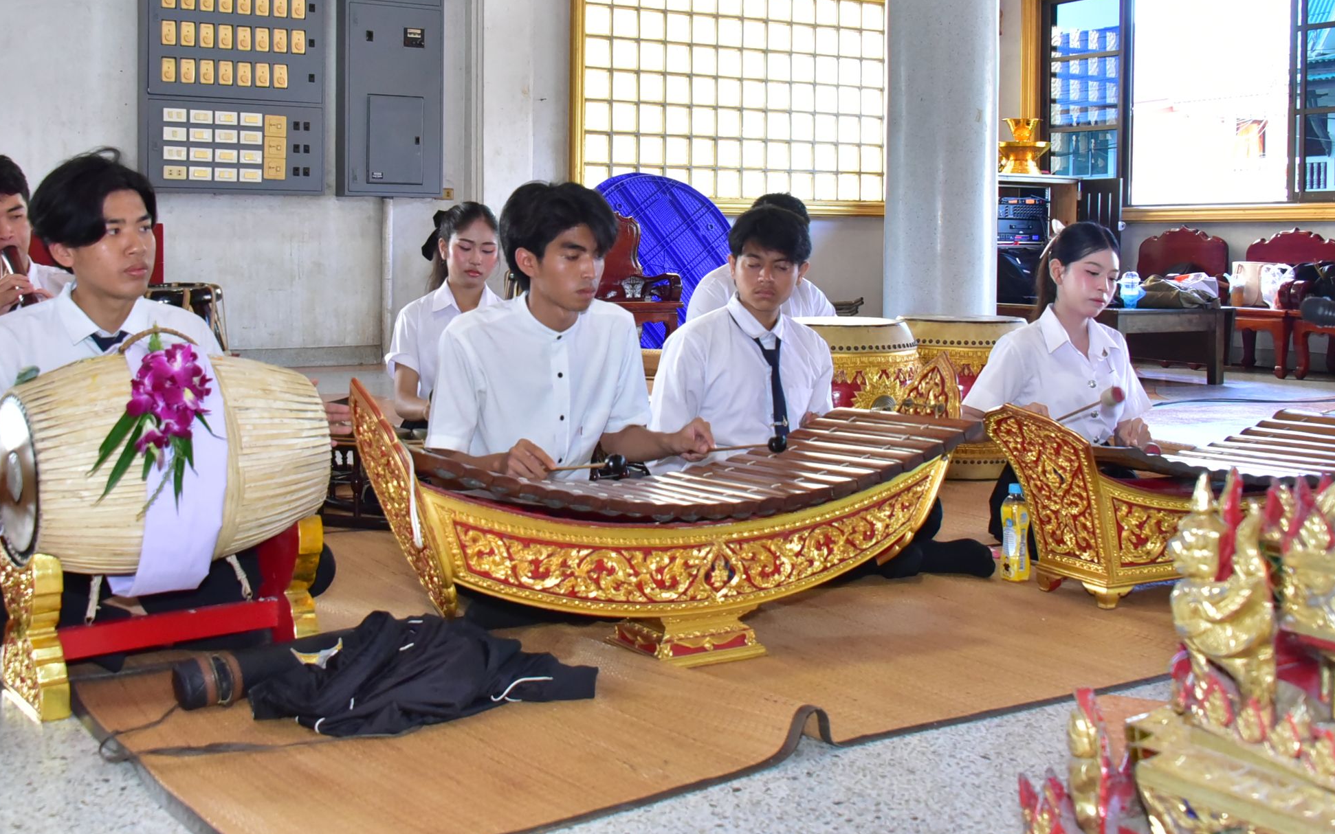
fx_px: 1528
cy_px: 270
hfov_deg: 47.2
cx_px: 620
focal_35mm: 42
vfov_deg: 30.3
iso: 5000
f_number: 6.3
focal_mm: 32
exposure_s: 1/160
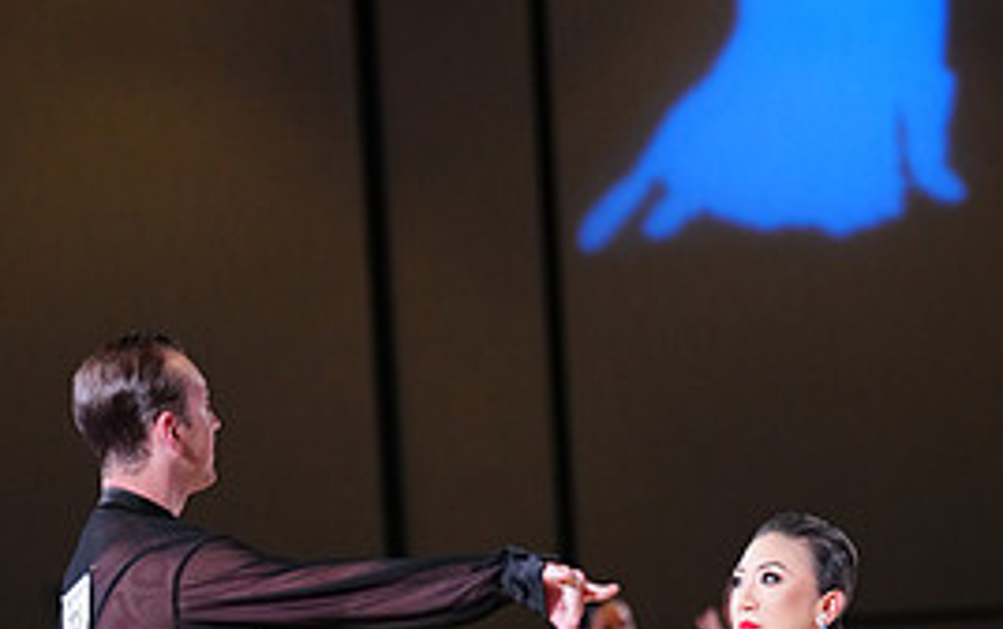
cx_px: 545
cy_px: 1022
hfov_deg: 7.8
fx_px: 7359
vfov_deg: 4.8
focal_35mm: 269
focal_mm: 122
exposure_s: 1/400
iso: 2000
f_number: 2.8
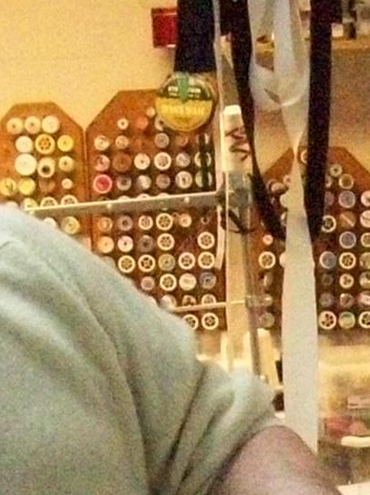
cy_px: 783
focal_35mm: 190
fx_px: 2712
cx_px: 361
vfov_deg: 10.0
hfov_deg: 7.8
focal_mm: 6
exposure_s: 1/128
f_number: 2.7
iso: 800
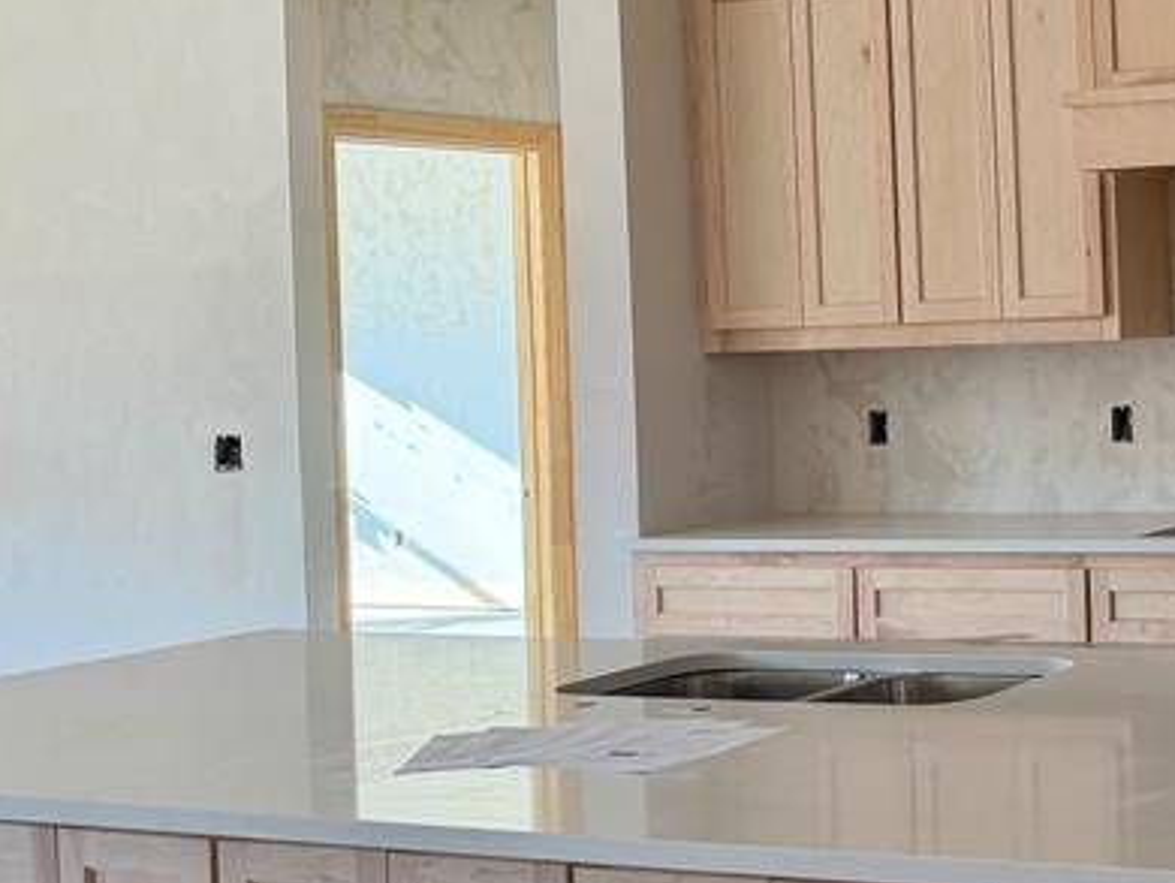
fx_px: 2140
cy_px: 304
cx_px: 1386
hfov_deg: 27.3
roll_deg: +2.9
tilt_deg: +0.6
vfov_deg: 23.2
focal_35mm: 63
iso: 160
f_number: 1.78
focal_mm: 6.76
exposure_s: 1/158
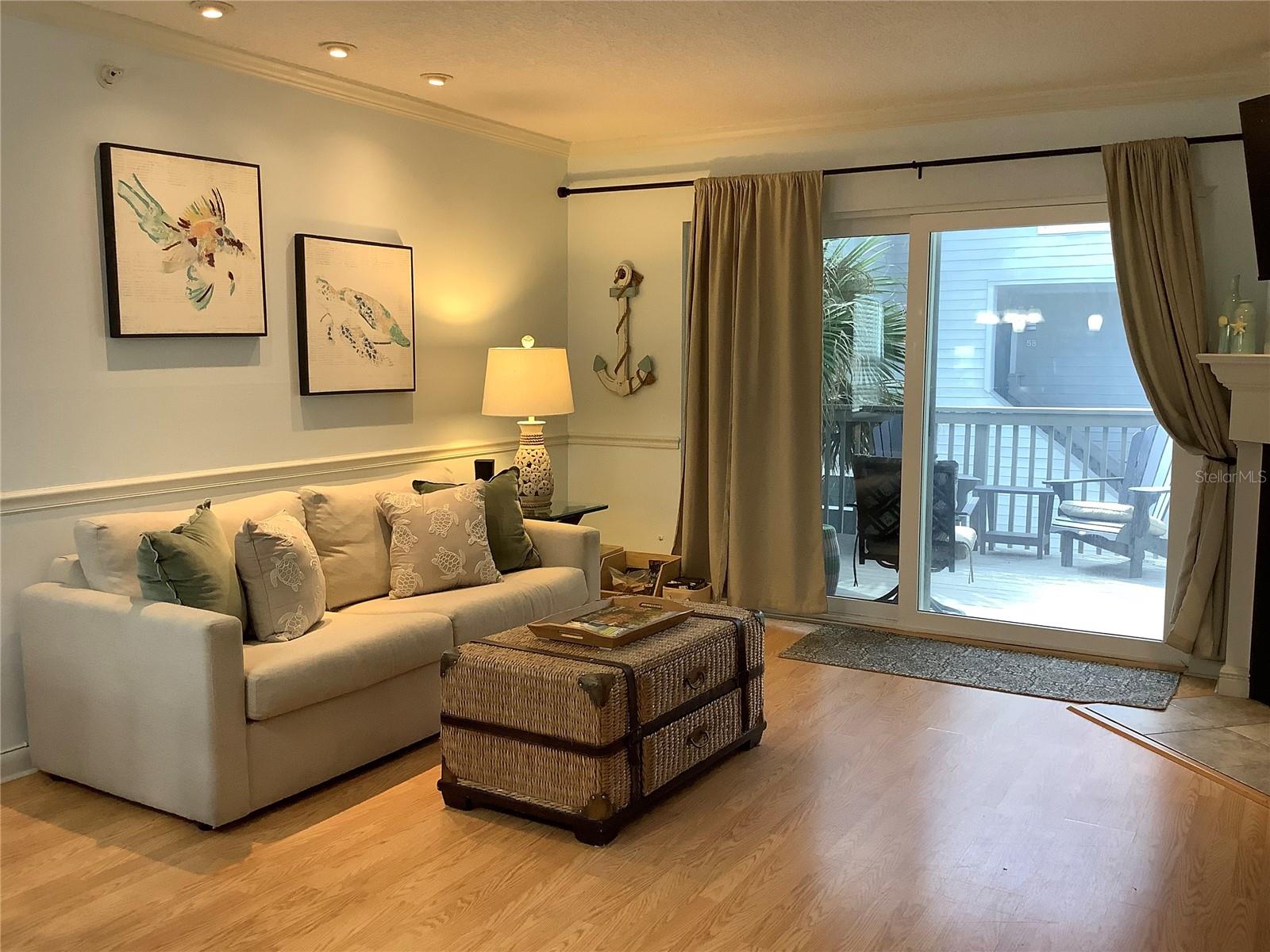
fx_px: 1137
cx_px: 635
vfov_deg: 45.4
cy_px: 476
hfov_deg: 58.4
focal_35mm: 31
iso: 100
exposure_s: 1/60
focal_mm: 3.3
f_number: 2.4
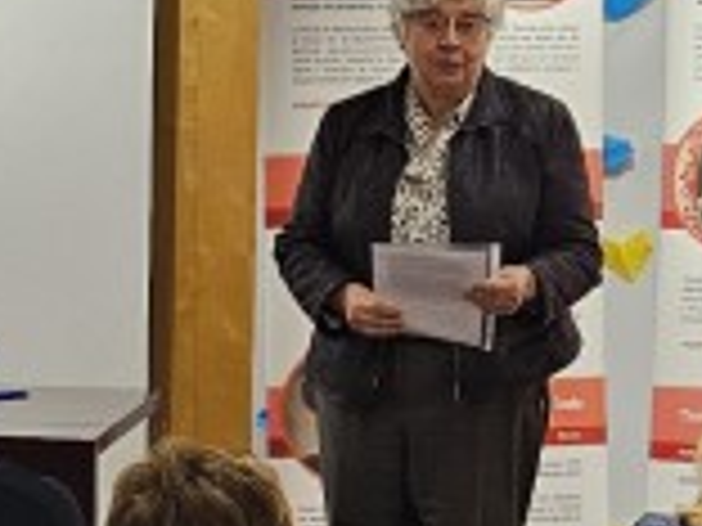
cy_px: 400
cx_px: 40
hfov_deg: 12.9
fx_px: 3062
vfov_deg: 9.8
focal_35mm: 151
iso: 160
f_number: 1.8
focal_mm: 5.4
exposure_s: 1/100
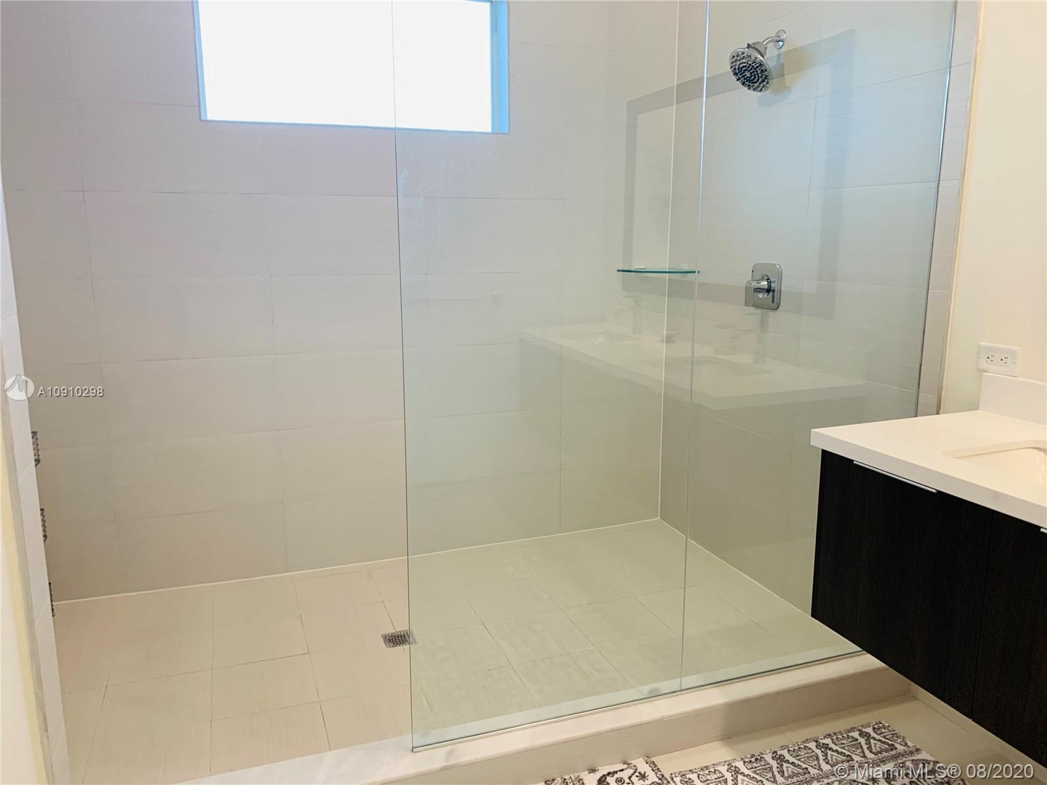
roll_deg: +0.4
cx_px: 524
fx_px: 786
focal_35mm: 26
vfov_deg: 53.1
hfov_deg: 67.3
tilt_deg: -10.8
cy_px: 392
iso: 64
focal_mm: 4.25
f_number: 1.8
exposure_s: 1/60
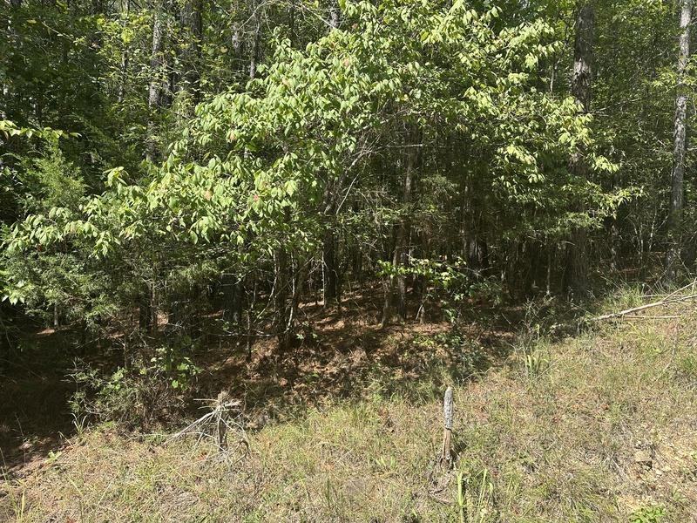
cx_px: 348
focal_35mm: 24
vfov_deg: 56.8
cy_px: 262
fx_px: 483
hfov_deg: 71.6
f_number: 1.78
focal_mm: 6.86
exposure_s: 1/1131
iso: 80
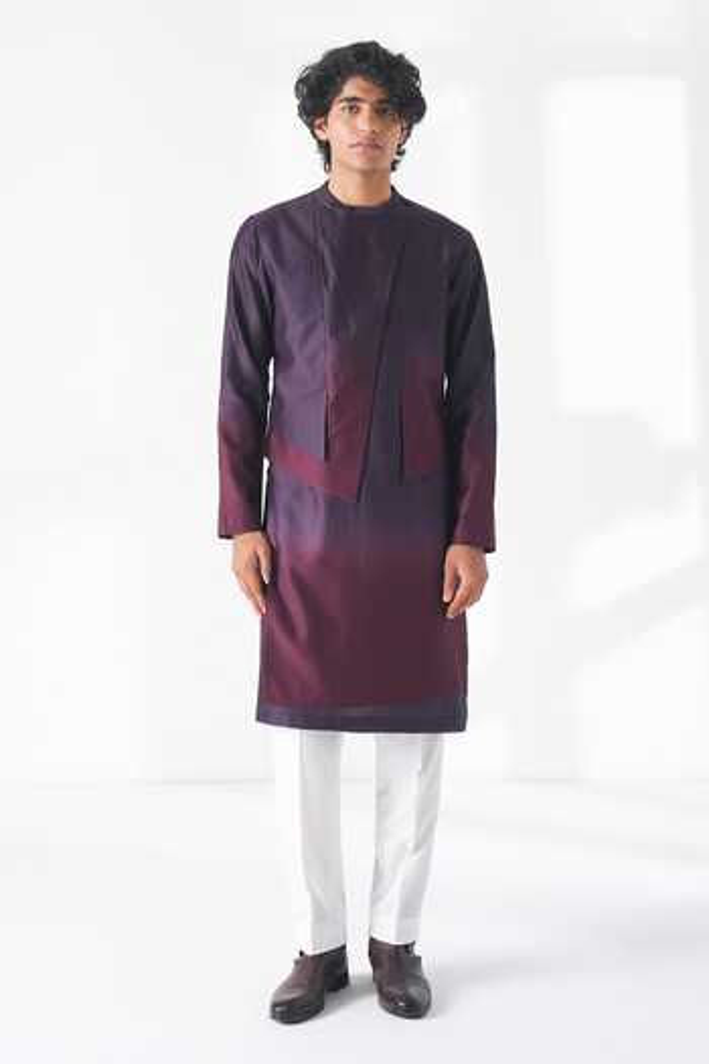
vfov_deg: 39.6
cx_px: 354
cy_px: 532
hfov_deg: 27.0
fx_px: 1477
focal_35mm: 50
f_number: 8
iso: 320
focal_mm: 50
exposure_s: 1/160
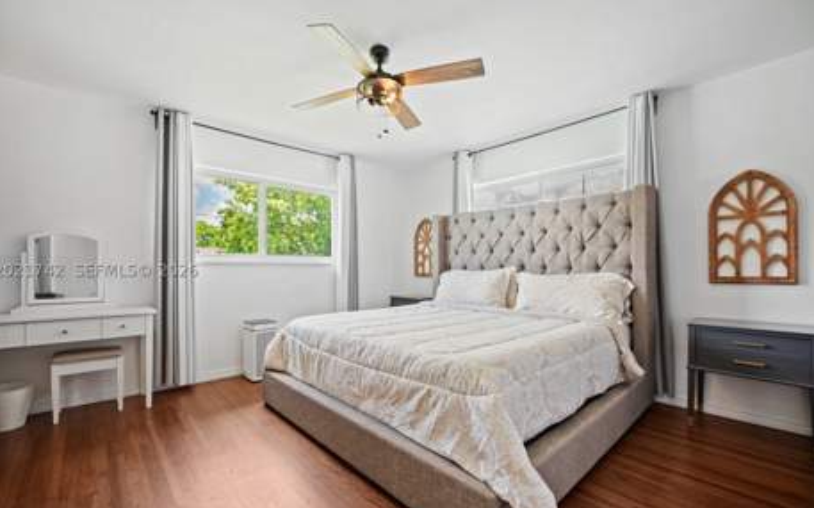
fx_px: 333
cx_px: 395
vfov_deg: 74.6
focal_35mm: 15
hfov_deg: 101.5
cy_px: 269
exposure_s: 1/20
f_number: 2.8
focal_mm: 14
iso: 100
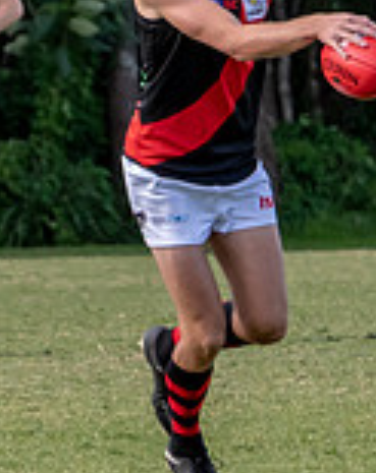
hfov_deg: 1.0
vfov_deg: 1.2
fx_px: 22227
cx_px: 276
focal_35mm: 1590
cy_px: 309
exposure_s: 1/640
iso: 800
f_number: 6.3
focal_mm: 220
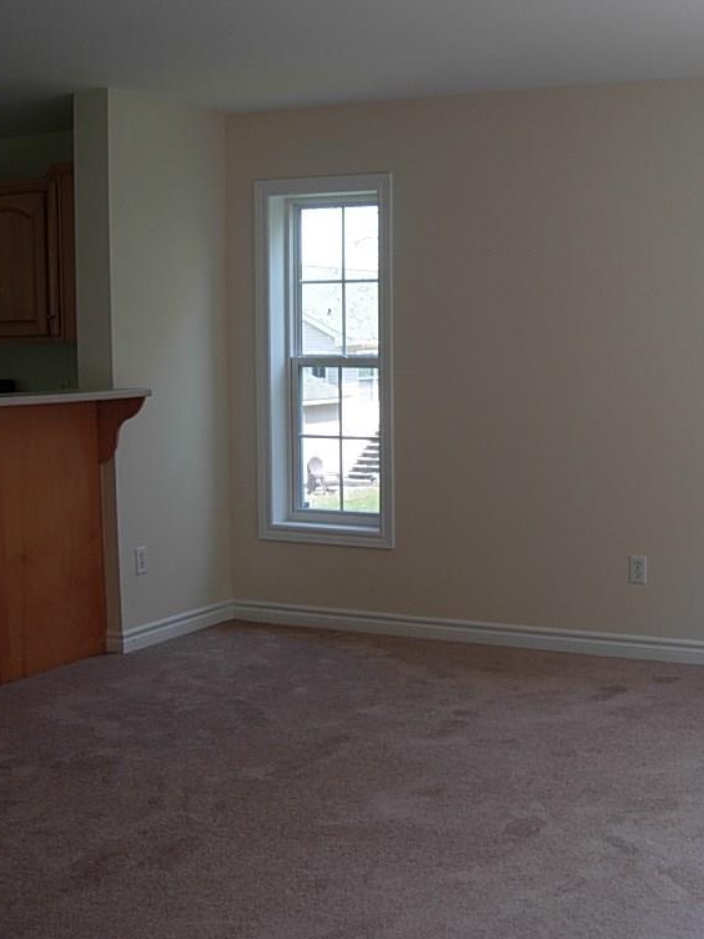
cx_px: 487
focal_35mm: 49
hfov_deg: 29.4
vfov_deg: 38.9
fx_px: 1329
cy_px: 478
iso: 50
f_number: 3
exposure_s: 1/98.7
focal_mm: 7.5
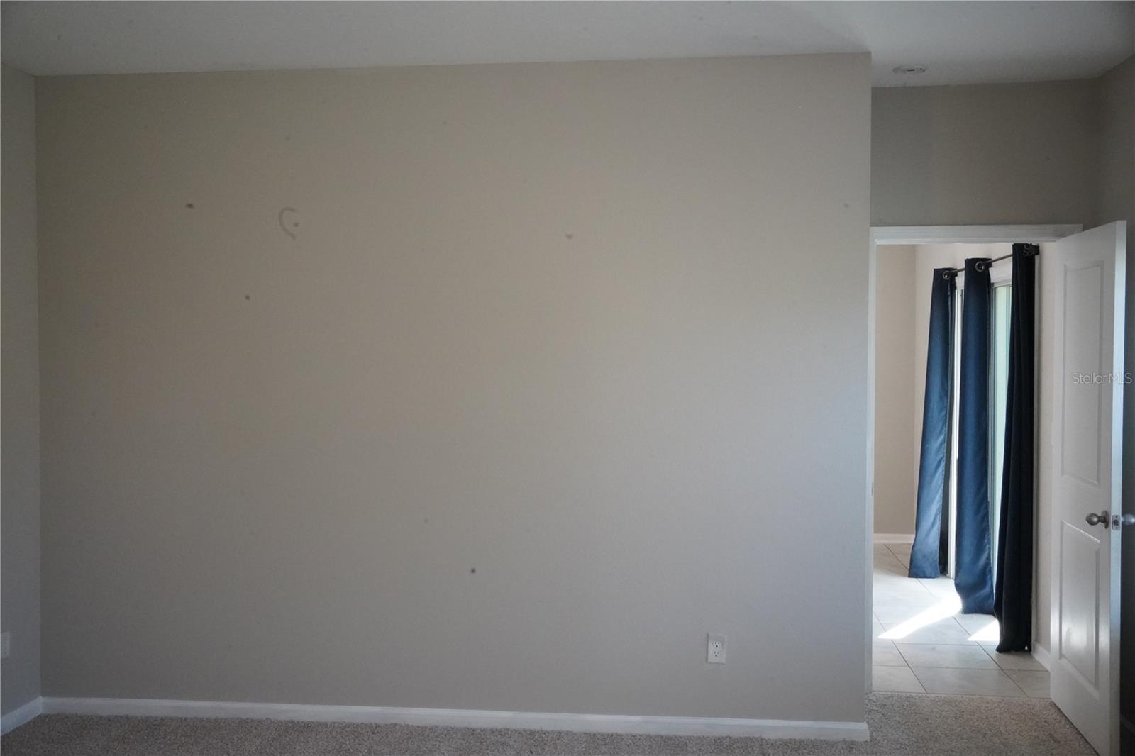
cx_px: 568
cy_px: 378
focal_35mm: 35
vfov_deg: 37.8
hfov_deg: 54.4
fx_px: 1103
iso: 12800
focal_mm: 35
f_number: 20
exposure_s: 1/60
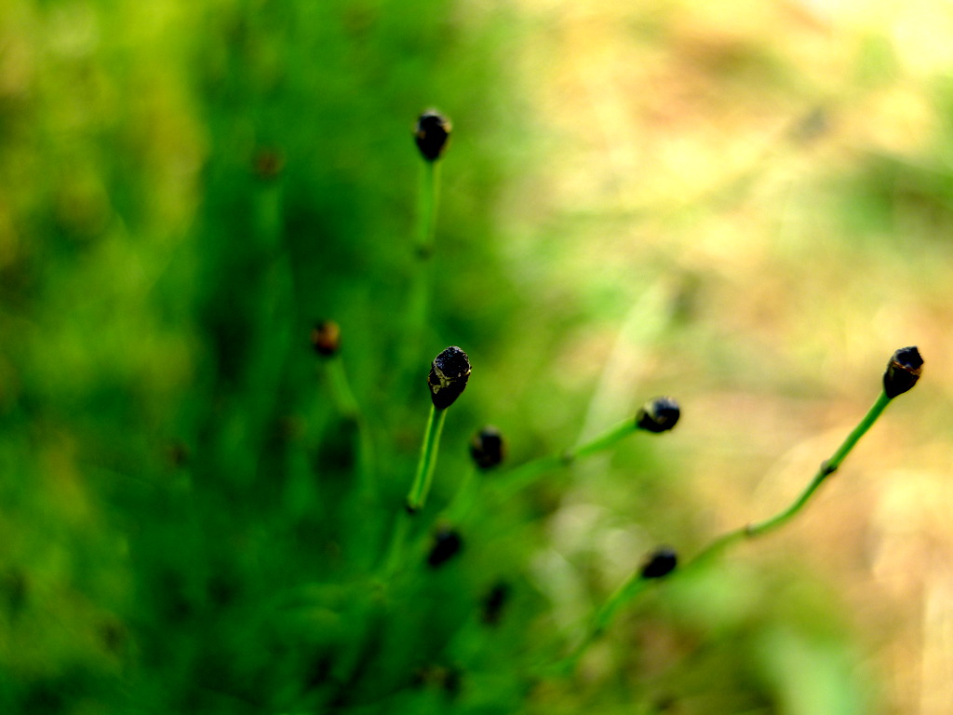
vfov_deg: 35.1
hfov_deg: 45.8
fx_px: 1129
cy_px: 358
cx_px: 476
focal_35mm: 41
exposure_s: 1/125
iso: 80
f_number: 2.5
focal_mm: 8.8
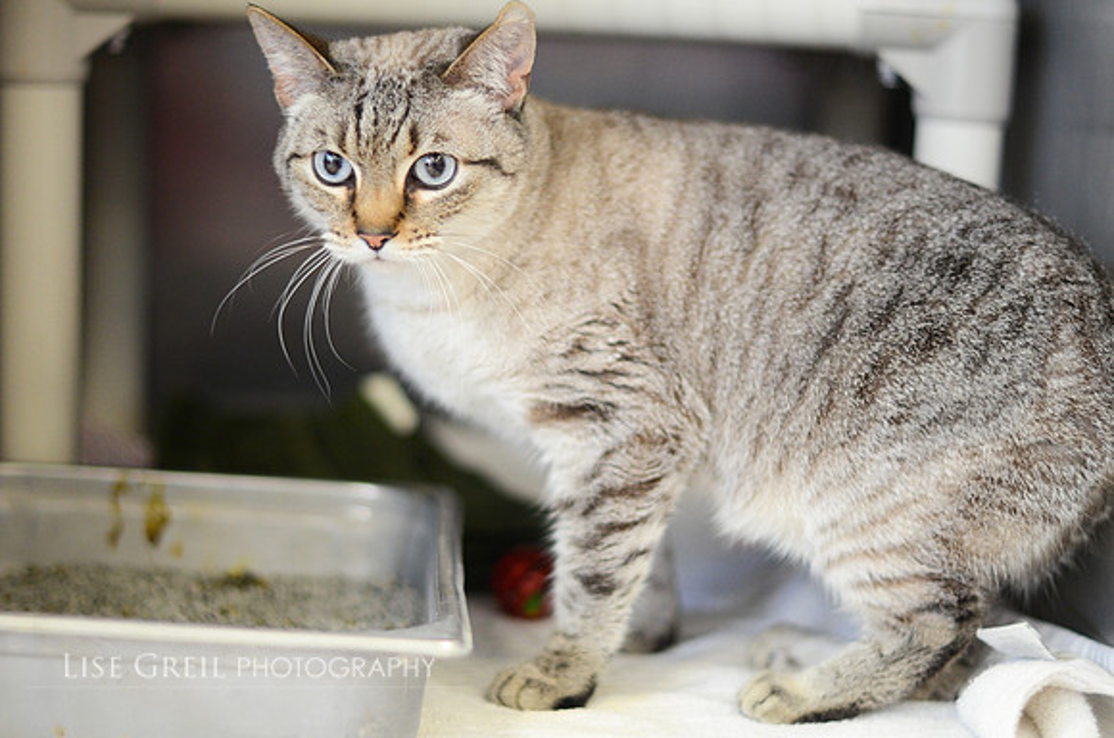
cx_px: 557
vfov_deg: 18.1
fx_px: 2316
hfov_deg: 27.0
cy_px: 369
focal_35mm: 75
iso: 1000
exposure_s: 1/400
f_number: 1.4
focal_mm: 50
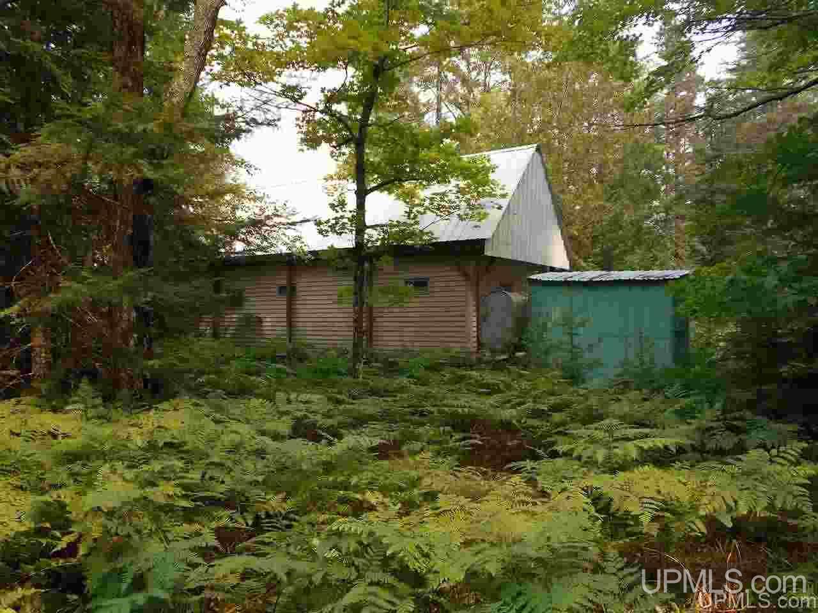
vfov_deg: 53.0
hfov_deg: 67.3
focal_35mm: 26
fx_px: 614
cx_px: 409
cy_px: 306
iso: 80
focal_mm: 4.6
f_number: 3.2
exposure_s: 1/200
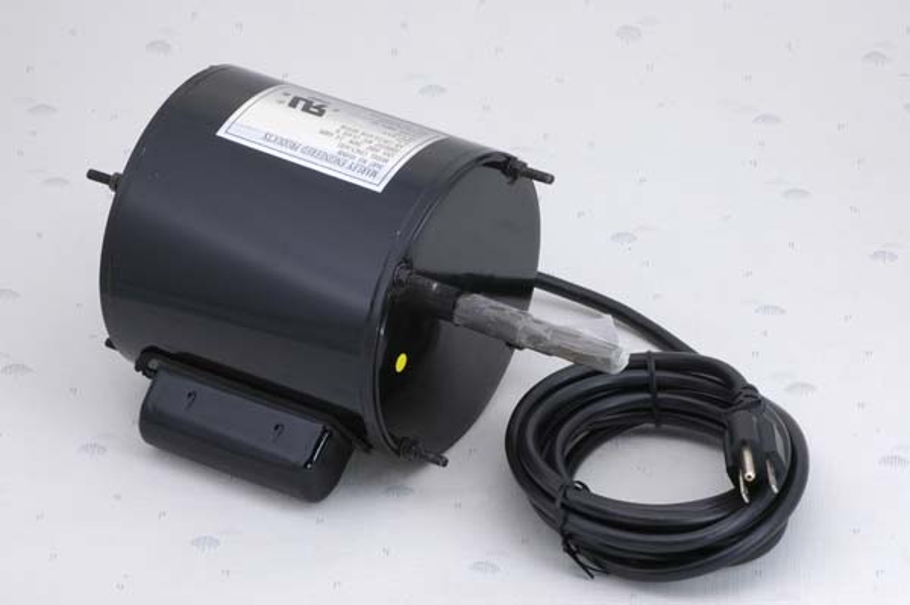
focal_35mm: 168
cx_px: 455
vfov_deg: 8.2
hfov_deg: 12.2
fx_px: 4243
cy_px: 302
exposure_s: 1/125
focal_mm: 112
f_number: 22
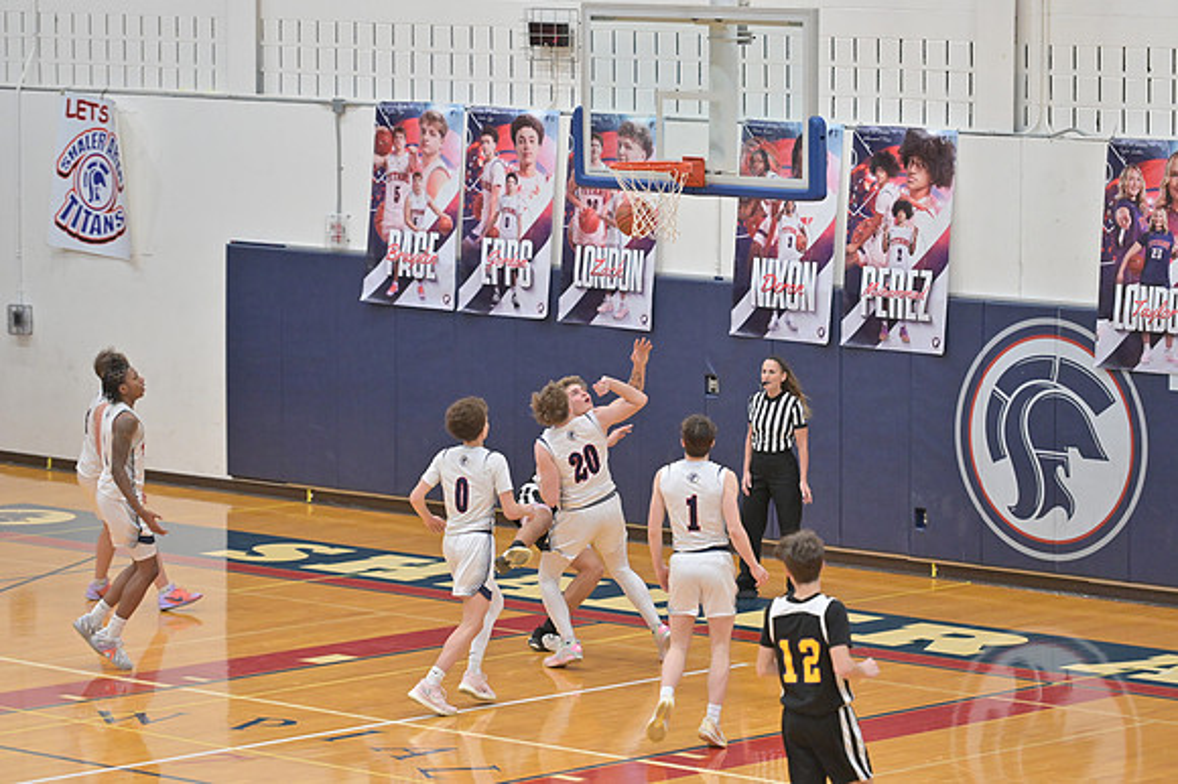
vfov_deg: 8.8
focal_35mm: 155
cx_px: 589
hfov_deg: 13.3
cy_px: 392
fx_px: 5069
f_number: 4
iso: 5000
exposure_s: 1/800
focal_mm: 155
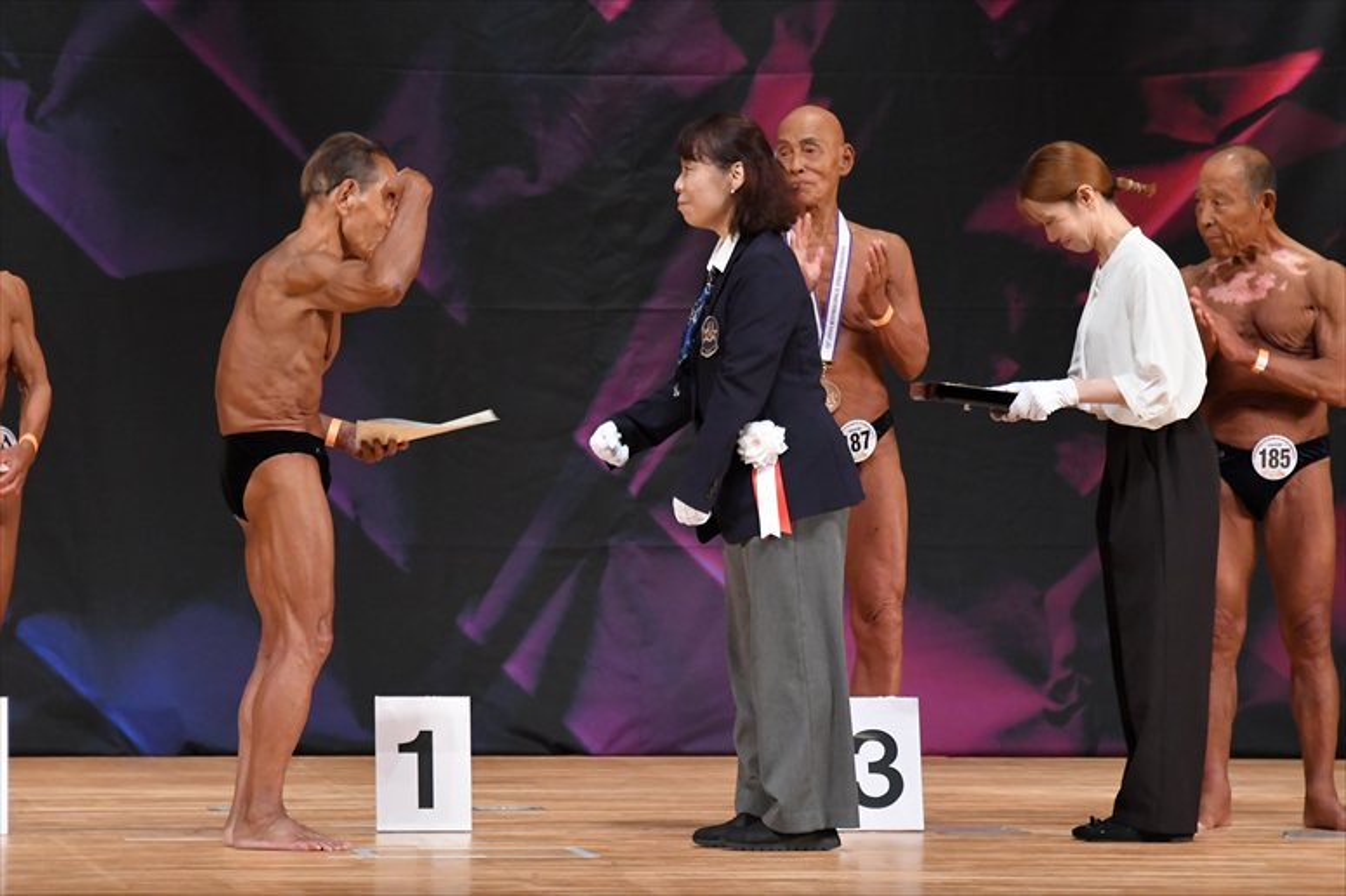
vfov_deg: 4.8
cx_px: 673
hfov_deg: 7.2
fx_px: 10651
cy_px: 448
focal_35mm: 285
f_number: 5.6
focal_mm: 190
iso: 4500
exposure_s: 1/400
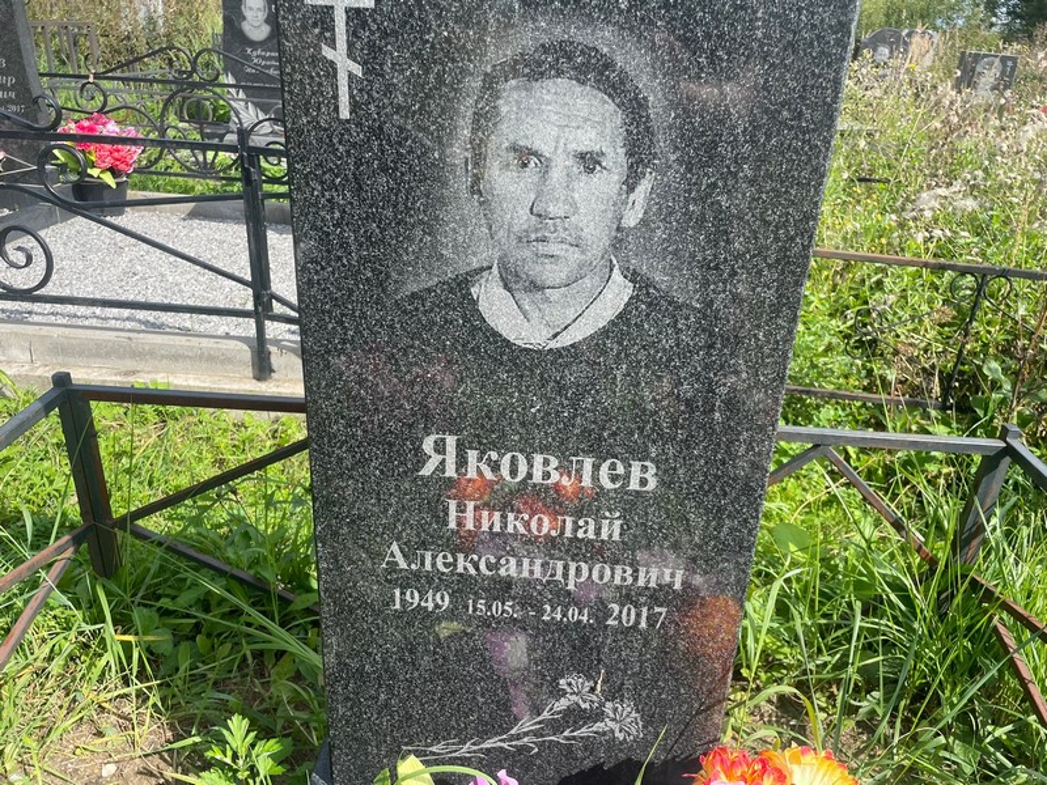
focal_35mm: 26
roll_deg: -3.7
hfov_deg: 67.3
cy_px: 392
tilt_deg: -18.3
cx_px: 524
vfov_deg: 53.1
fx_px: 786
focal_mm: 4.2
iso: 32
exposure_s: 1/1416
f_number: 1.6
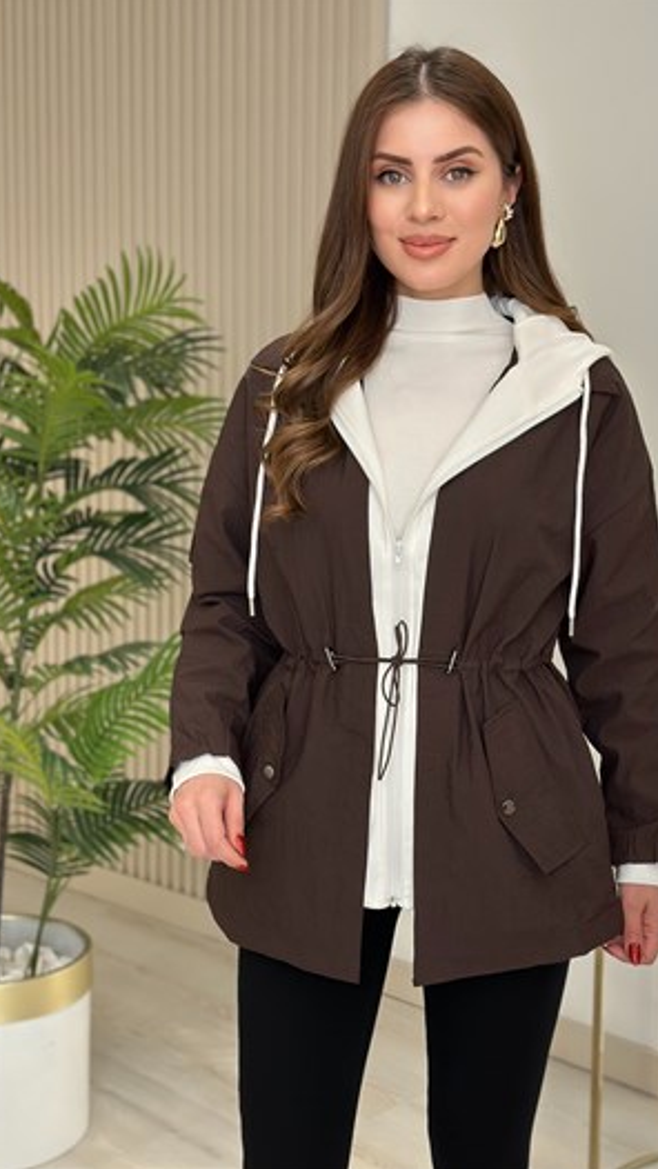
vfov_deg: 39.2
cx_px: 413
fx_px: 1643
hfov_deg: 22.6
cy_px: 581
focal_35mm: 53
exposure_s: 1/335
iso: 80
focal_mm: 6.86
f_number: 1.78
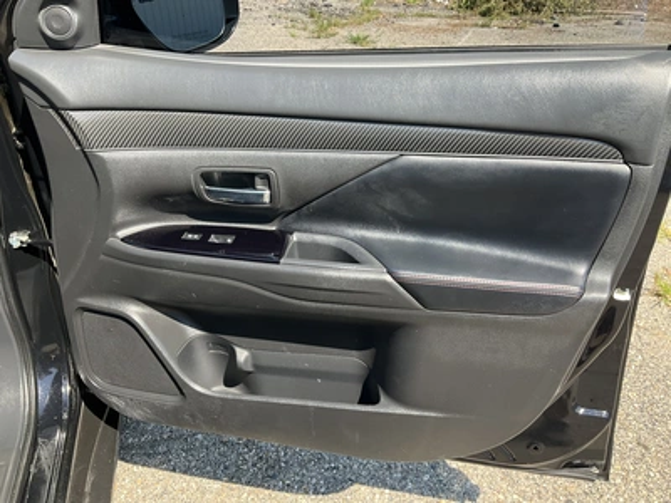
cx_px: 336
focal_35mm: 29
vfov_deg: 48.2
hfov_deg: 61.7
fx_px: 562
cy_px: 252
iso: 20
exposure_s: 1/243
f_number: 1.8
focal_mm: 3
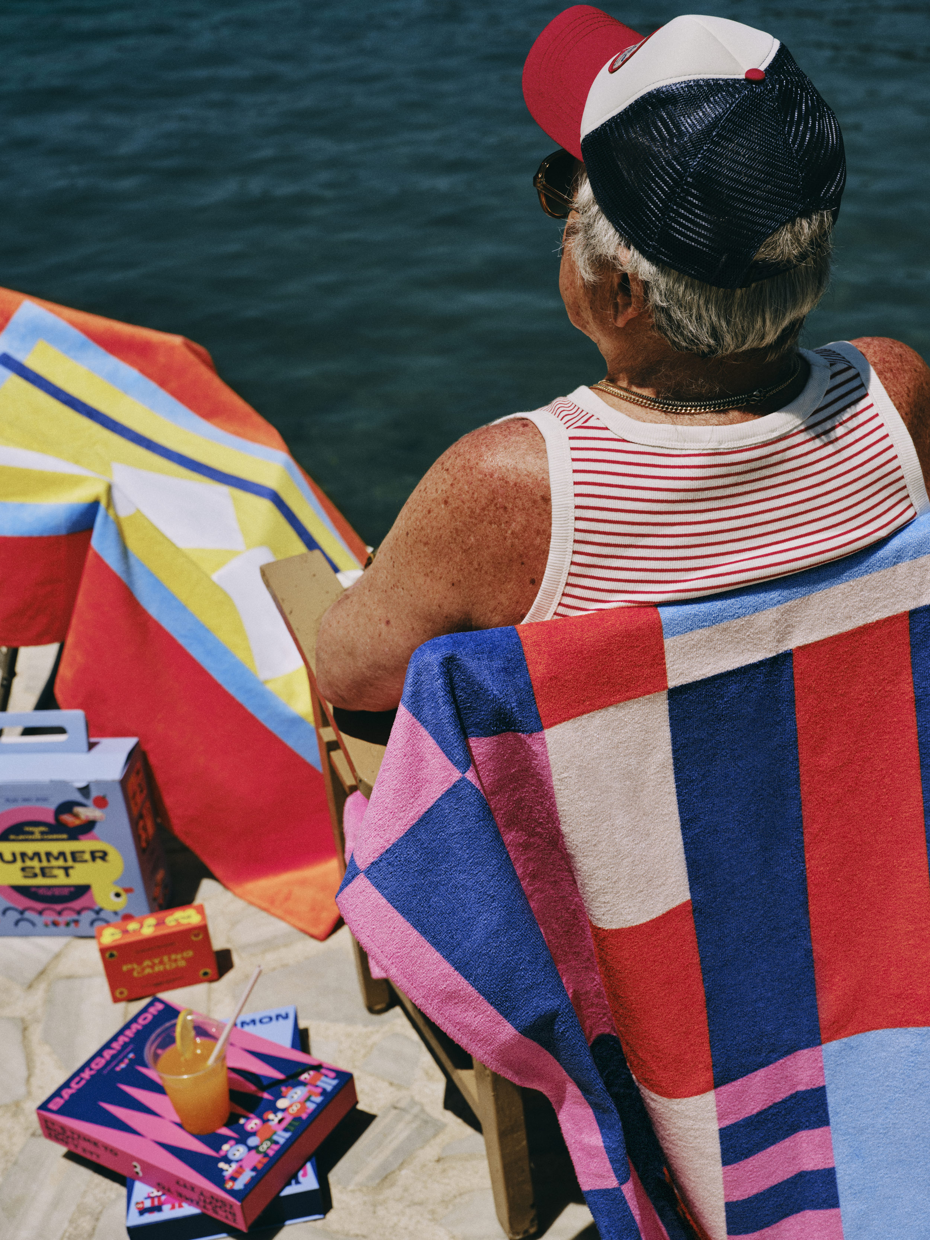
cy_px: 620
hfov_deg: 29.7
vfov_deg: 38.9
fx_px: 1755
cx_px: 465
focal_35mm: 49
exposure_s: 1/640
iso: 100
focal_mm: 61.8
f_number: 8
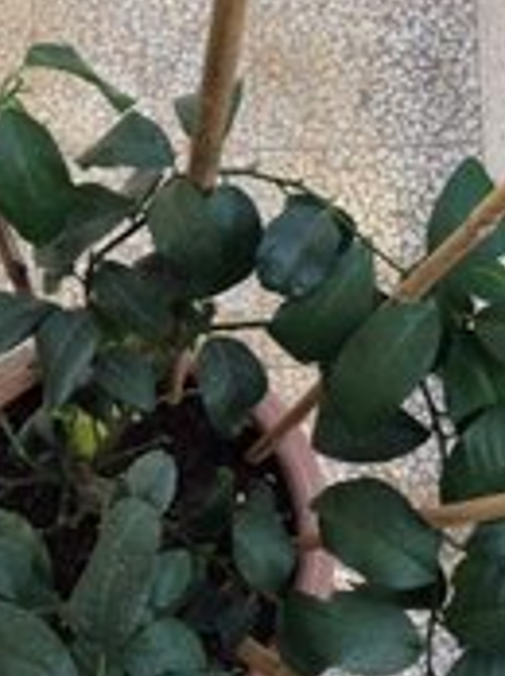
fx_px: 1482
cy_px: 435
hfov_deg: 19.2
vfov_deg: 25.6
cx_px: 117
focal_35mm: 76
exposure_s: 1/120
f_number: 2.4
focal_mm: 4.13
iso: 80
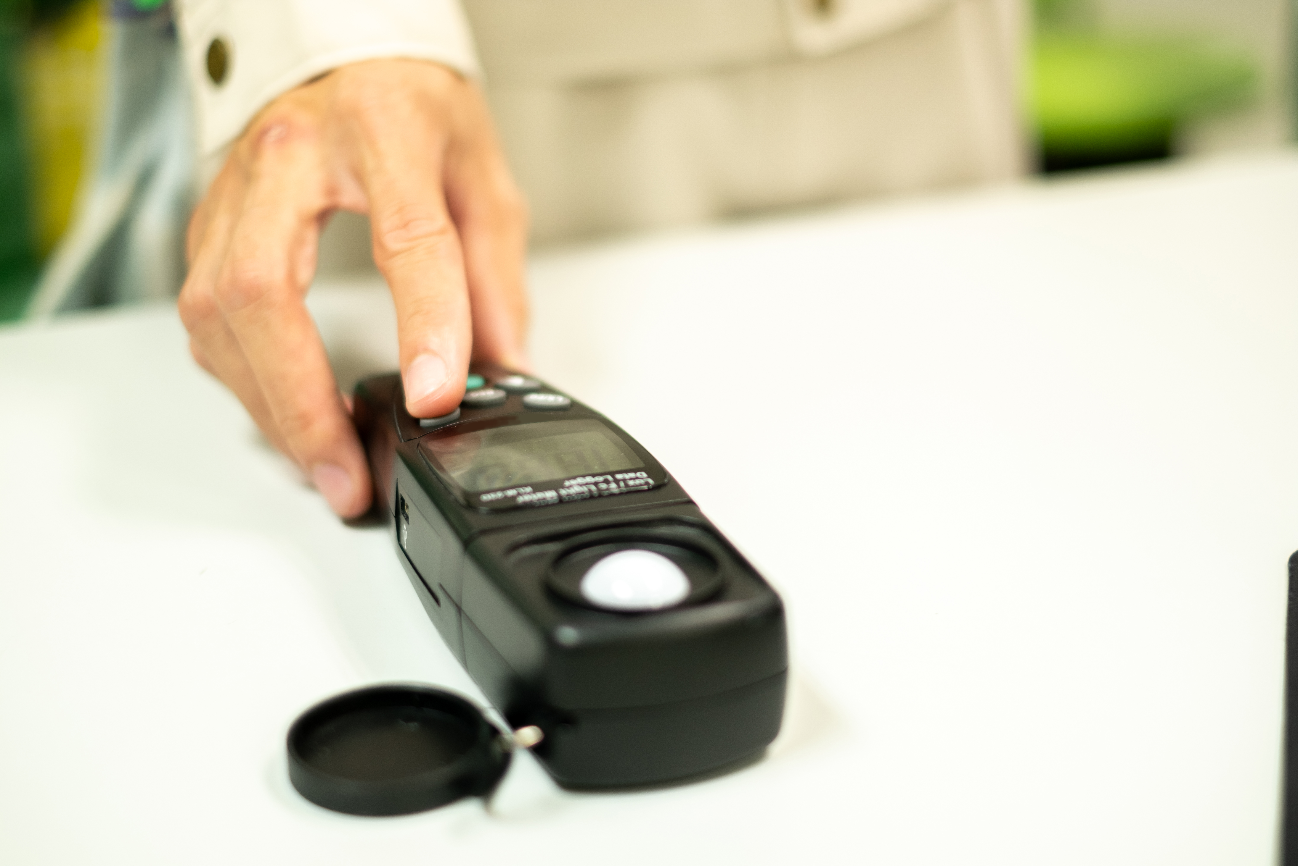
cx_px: 649
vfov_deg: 25.5
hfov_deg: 37.5
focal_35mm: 53
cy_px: 433
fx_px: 1911
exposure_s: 1/125
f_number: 1.4
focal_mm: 35
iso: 400
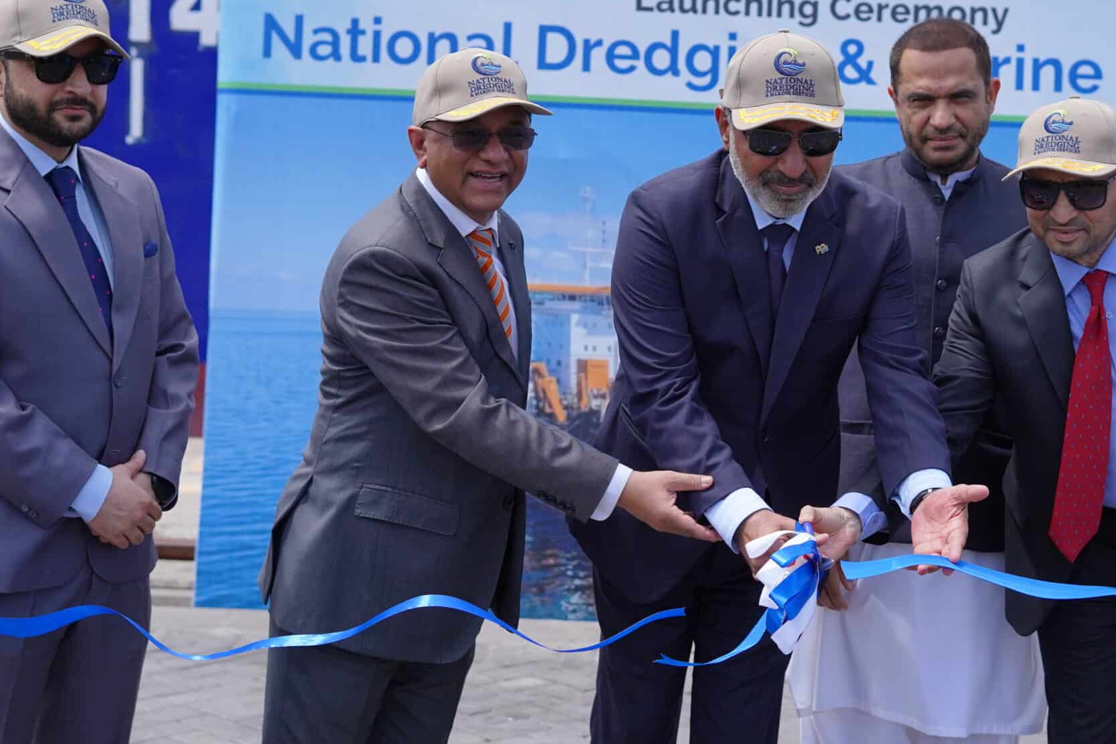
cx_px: 665
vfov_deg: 17.7
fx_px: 2387
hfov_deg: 26.3
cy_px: 364
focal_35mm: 77
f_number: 4
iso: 500
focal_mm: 50
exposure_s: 1/2500
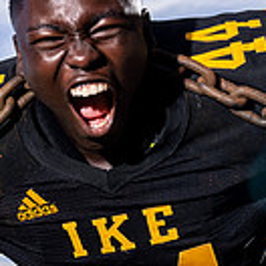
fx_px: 1365
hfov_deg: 11.1
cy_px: 257
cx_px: 115
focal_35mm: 157
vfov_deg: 11.0
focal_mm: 42
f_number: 8
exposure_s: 1/250
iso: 100
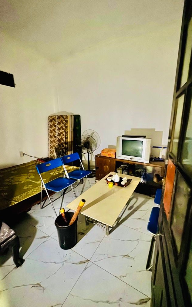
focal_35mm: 15
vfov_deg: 101.5
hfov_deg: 74.6
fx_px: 126
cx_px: 105
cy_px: 152
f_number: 2.2
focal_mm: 2.22
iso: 1600
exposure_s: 1/8
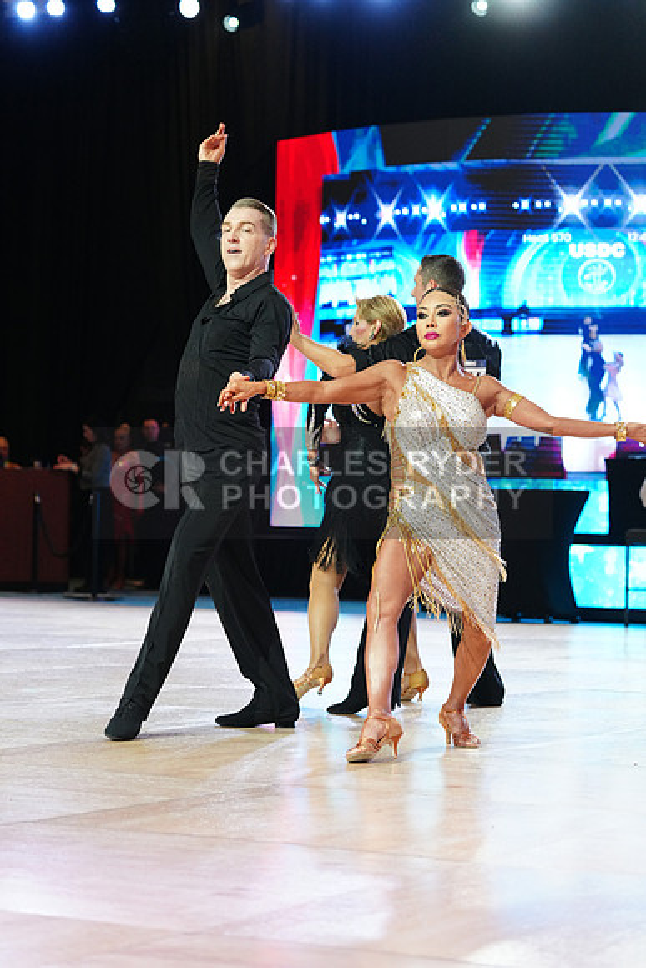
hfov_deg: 15.0
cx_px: 323
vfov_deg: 22.4
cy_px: 484
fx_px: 2448
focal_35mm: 91
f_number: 4
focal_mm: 91
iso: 2500
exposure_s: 1/250
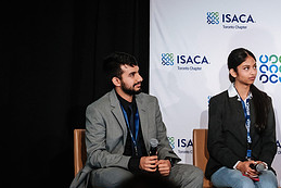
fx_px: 2671
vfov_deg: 4.0
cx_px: 299
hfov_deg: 6.0
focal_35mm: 342
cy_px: 89
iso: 800
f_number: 2.8
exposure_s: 1/100
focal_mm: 102.2
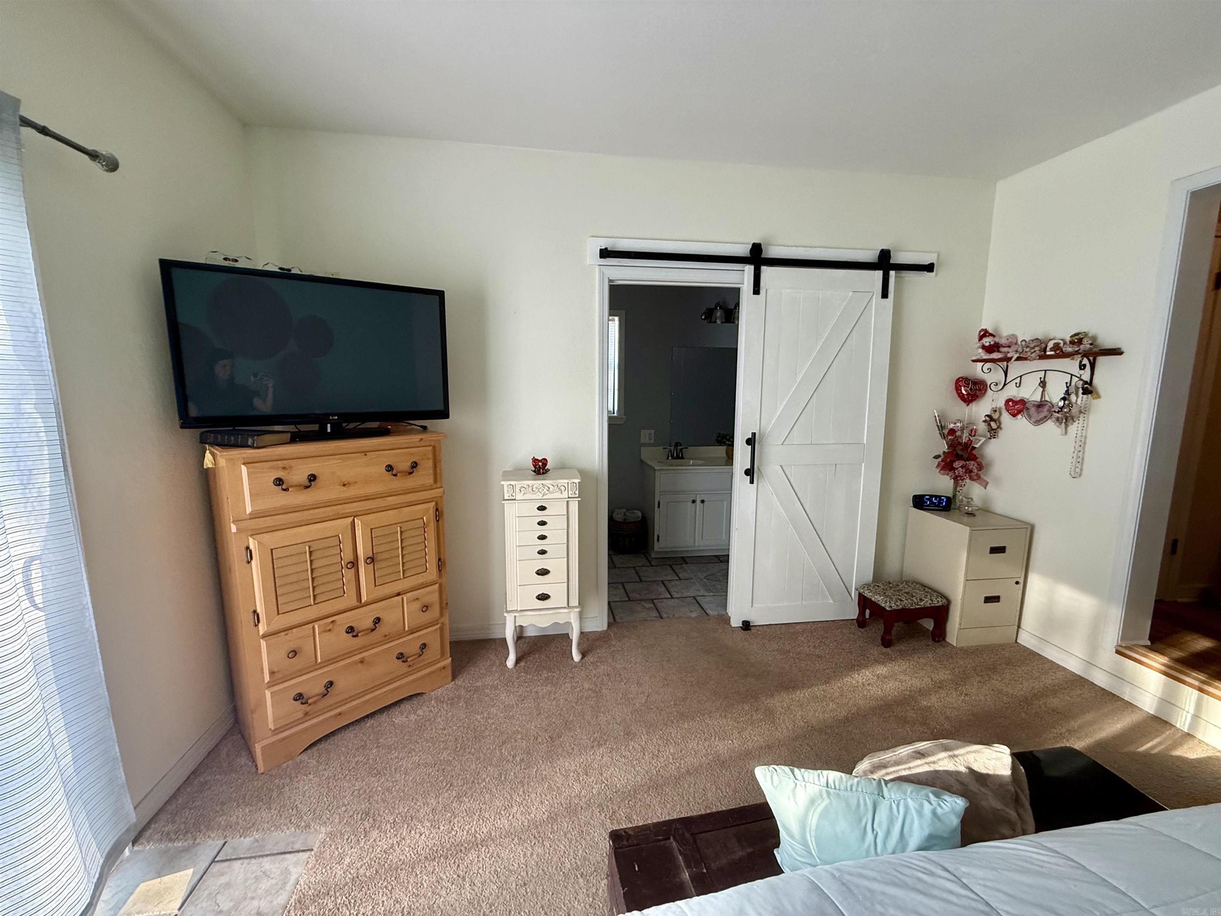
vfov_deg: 85.7
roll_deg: -0.3
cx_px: 610
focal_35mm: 14
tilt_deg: -7.5
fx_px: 494
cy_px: 458
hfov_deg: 102.1
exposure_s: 1/99
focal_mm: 2.22
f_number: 2.2
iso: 250
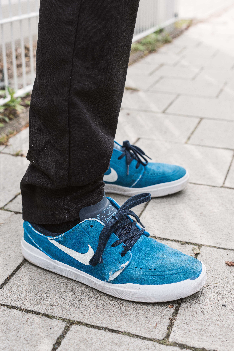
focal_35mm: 50
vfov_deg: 39.6
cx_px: 117
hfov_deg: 27.0
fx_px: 487
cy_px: 176
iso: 250
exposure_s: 1/320
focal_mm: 50
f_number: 6.3
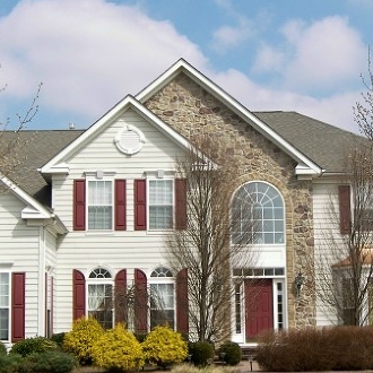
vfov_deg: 23.0
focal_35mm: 75
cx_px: 199
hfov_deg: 23.1
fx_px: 914
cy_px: 231
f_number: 3.2
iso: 50
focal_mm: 7.3
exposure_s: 1/800
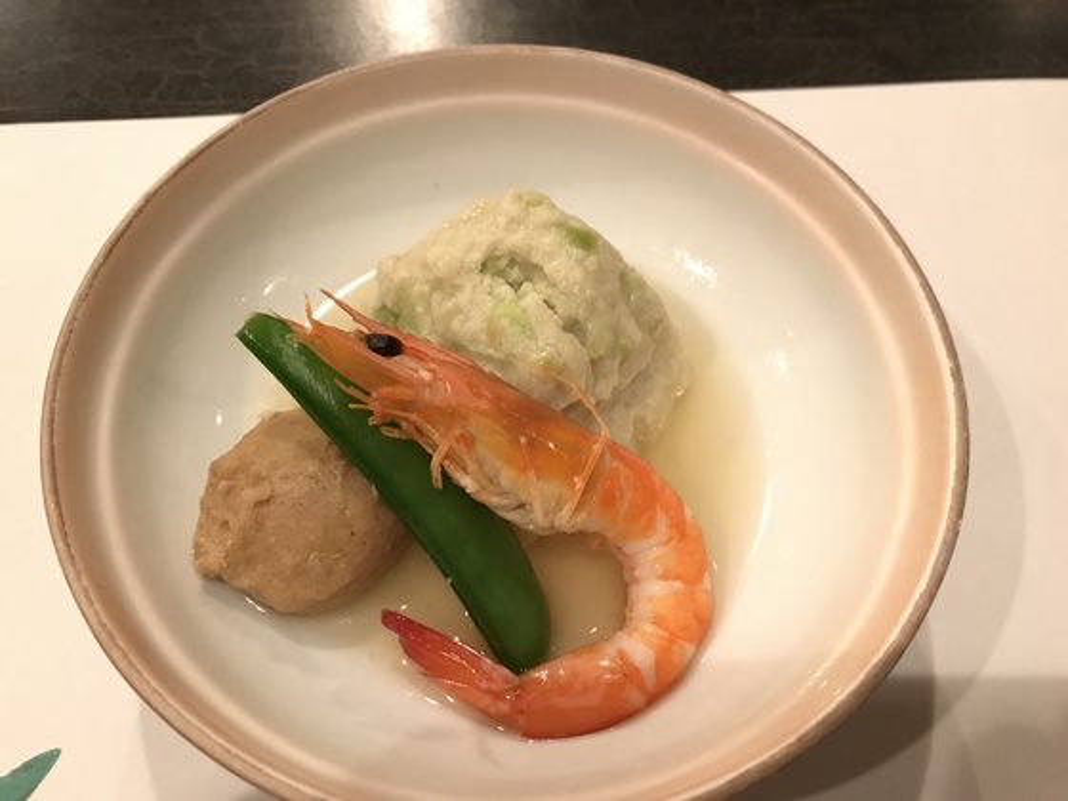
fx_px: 864
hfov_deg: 63.4
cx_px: 534
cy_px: 400
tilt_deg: -60.3
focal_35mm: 28
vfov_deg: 49.7
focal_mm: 3.99
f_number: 1.8
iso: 80
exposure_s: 1/6
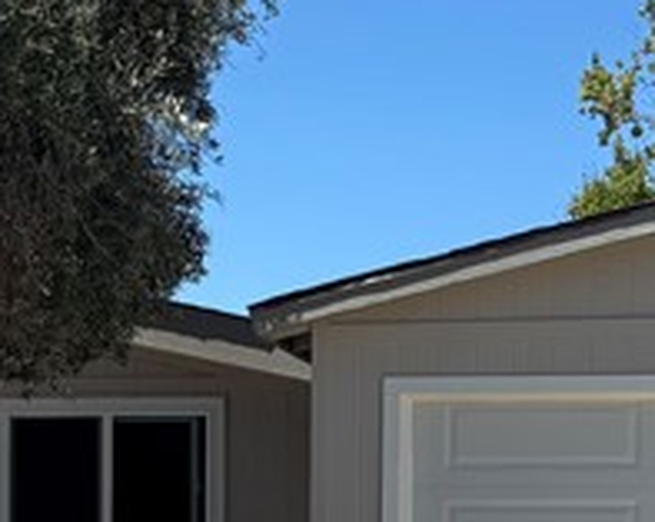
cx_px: 289
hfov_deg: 14.6
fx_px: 2555
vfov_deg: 11.5
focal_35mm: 132
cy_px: 585
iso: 50
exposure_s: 1/3413
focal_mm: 5.96
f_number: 1.6
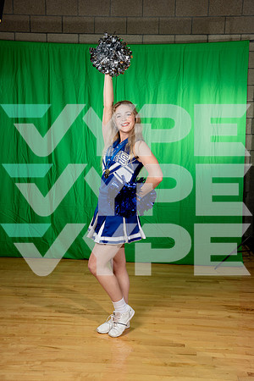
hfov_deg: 29.2
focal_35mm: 46
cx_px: 127
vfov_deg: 42.7
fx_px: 487
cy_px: 190
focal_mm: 46
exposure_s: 1/250
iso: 160
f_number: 5
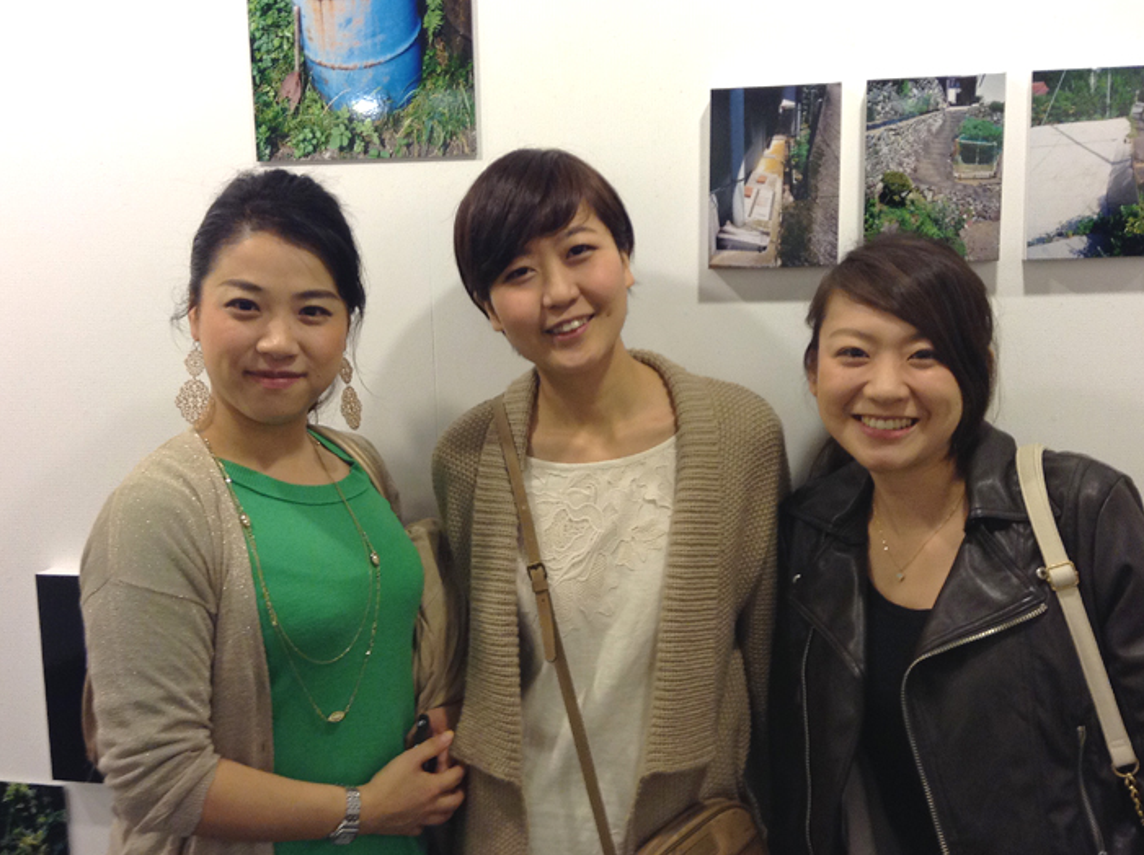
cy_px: 454
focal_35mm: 40
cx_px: 570
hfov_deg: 46.8
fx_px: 1320
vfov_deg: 35.9
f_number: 2.4
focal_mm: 3.3
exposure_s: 1/24
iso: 64
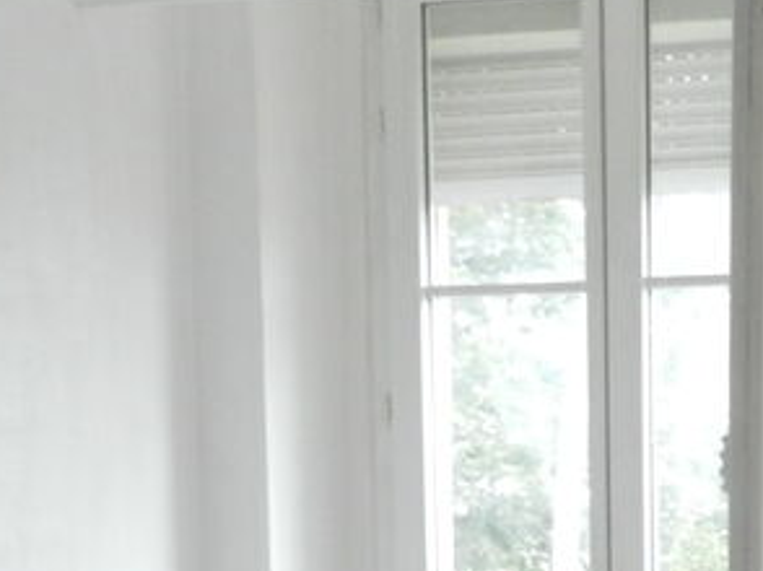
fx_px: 2401
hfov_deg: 17.4
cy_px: 960
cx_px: 846
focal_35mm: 109
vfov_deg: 12.6
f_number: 3.7
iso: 640
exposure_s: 1/60
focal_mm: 5.6
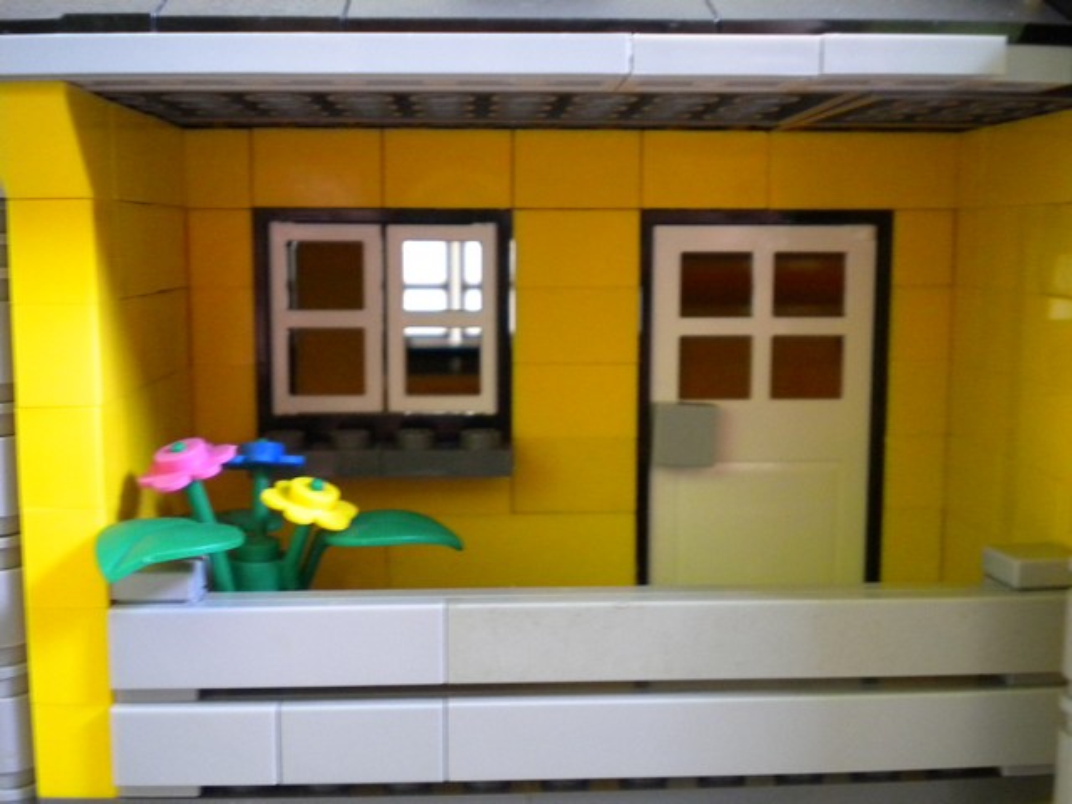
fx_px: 1270
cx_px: 536
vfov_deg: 35.1
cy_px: 402
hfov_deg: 45.8
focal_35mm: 41
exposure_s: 1/8.8
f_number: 3.5
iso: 549
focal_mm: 7.4
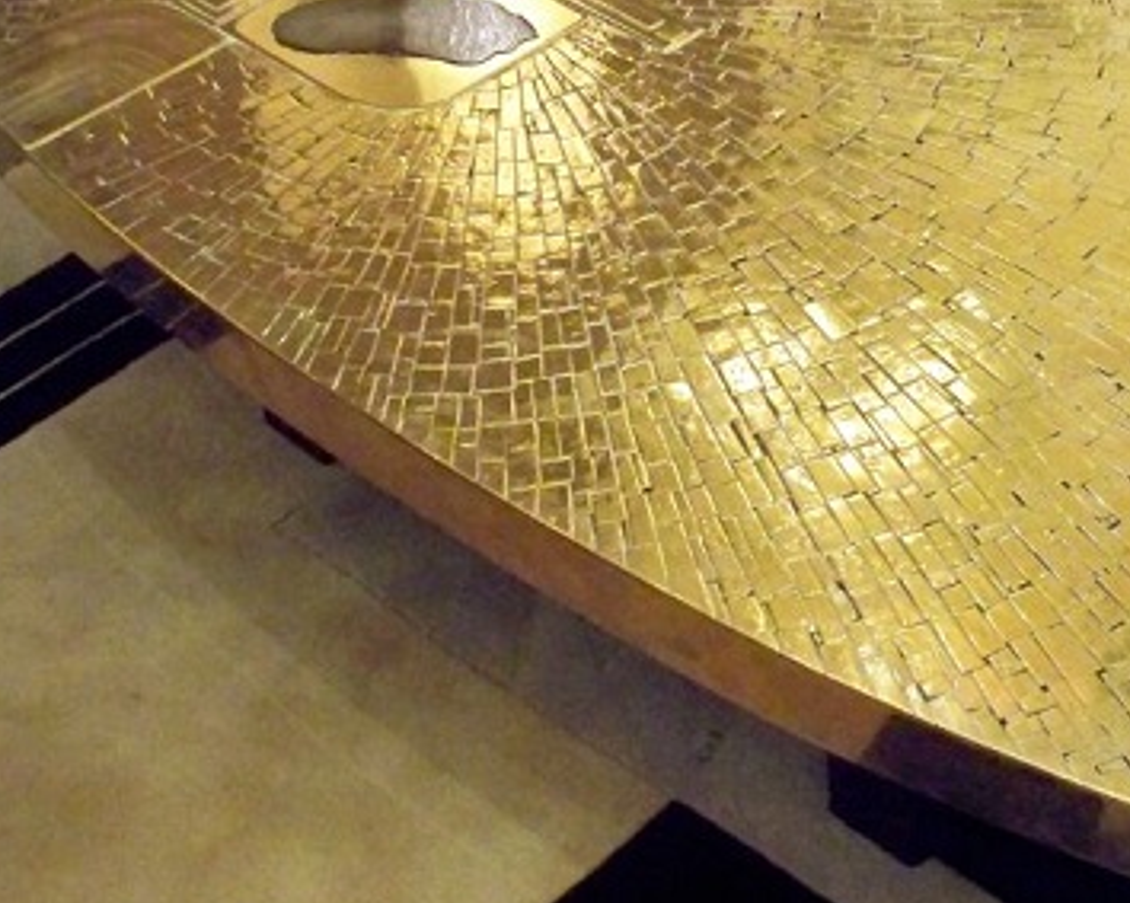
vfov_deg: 18.0
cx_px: 945
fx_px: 2842
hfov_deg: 22.1
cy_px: 298
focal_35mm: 85
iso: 1000
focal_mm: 7.8
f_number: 3.5
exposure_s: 1/60
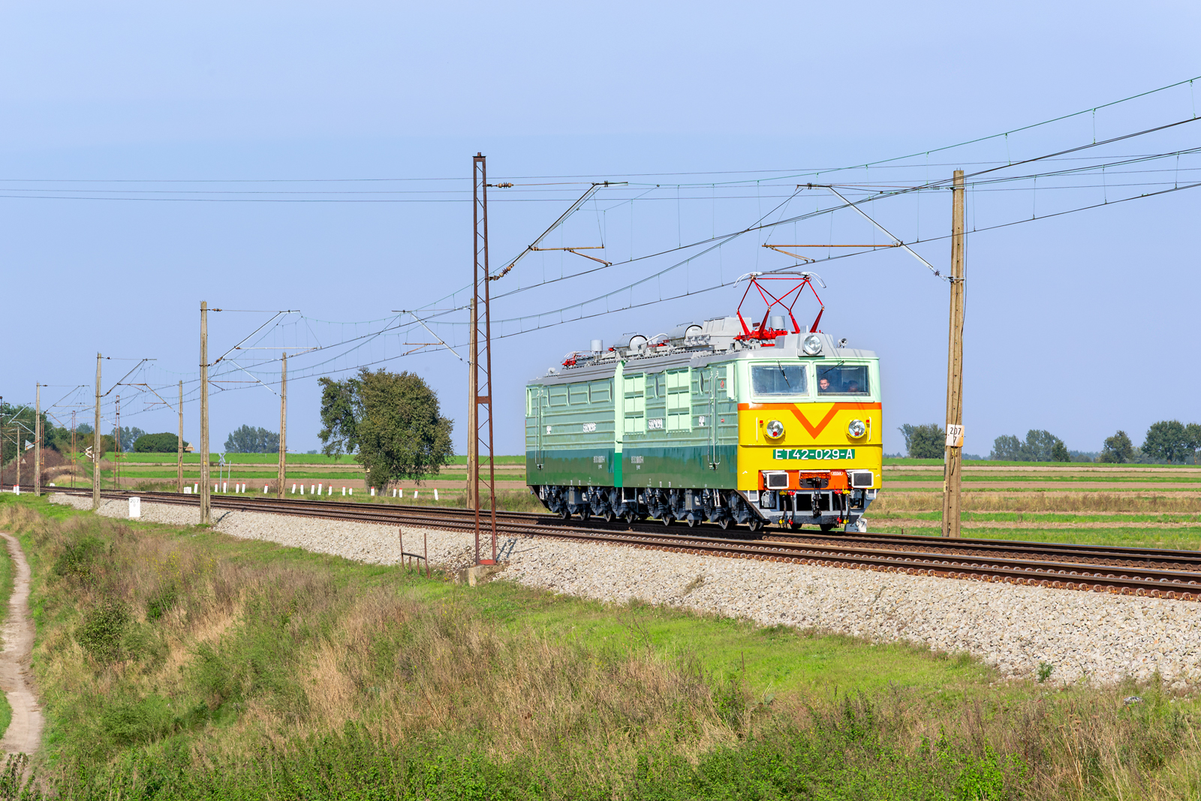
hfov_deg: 17.1
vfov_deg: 11.4
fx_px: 4003
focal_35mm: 120
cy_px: 400
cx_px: 600
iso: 200
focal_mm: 80
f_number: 9
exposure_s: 1/500
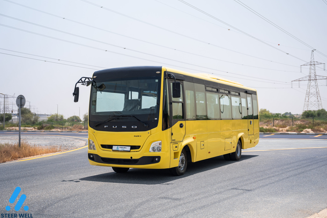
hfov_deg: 45.4
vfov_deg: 31.2
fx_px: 391
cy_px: 110
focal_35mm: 43
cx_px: 175
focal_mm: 38
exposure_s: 1/200
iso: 400
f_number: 2.8
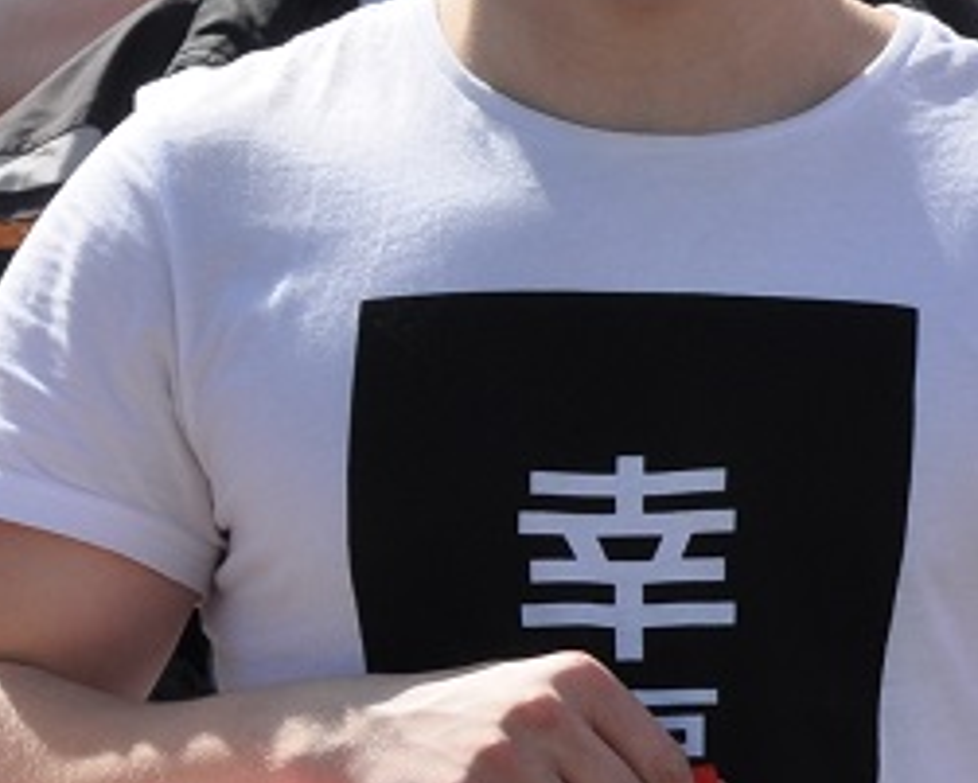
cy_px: 185
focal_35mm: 541
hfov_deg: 3.6
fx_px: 15677
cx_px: 1467
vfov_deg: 2.9
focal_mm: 75
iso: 200
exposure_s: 1/320
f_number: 9
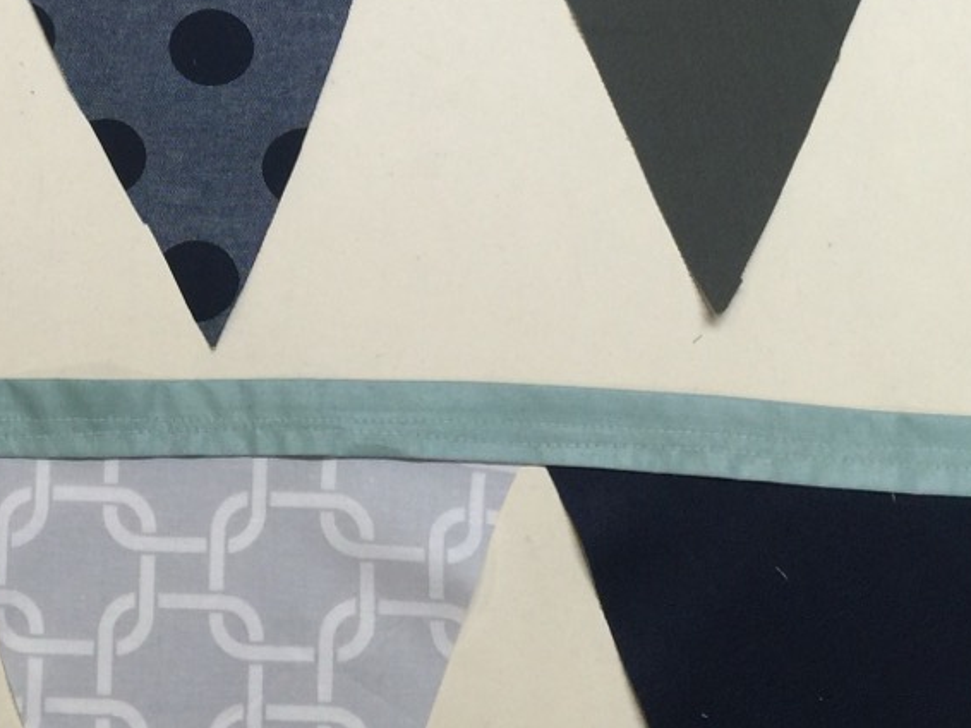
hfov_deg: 23.2
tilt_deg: -74.1
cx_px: 87
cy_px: -163
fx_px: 2299
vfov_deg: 17.1
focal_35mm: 82
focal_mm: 4.15
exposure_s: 1/30
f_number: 2.2
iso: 40
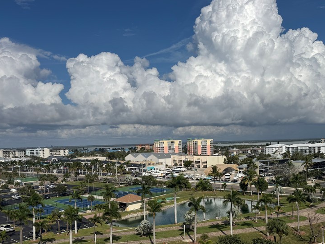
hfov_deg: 53.5
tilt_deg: -3.4
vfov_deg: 41.5
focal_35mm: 34
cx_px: 199
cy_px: 151
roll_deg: +0.8
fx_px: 319
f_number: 1.78
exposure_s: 1/12346
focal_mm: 6.76
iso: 64
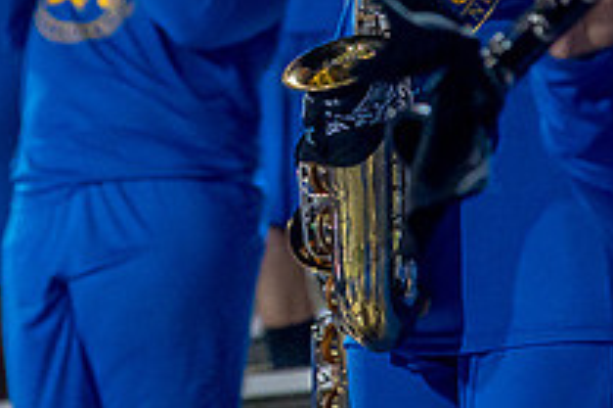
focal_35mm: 333
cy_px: -26
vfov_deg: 4.1
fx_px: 5666
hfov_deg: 6.2
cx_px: 155
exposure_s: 1/200
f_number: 4
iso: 2000
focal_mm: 120
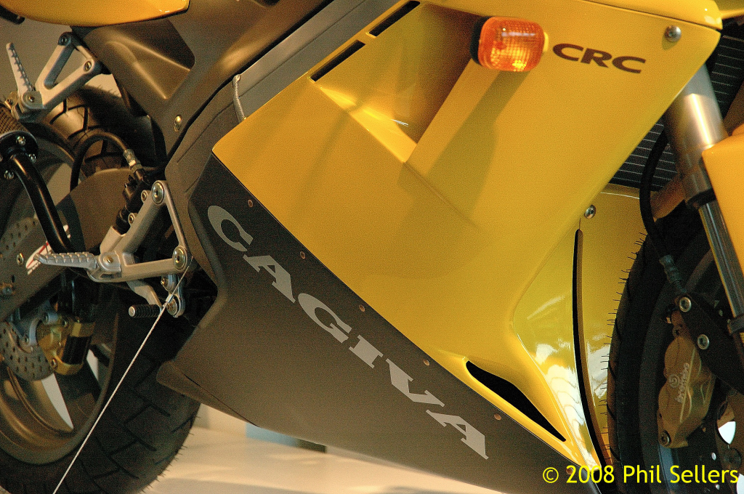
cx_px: 372
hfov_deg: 19.5
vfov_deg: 13.0
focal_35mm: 105
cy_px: 247
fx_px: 2167
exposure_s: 1/125
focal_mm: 70
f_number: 4.5
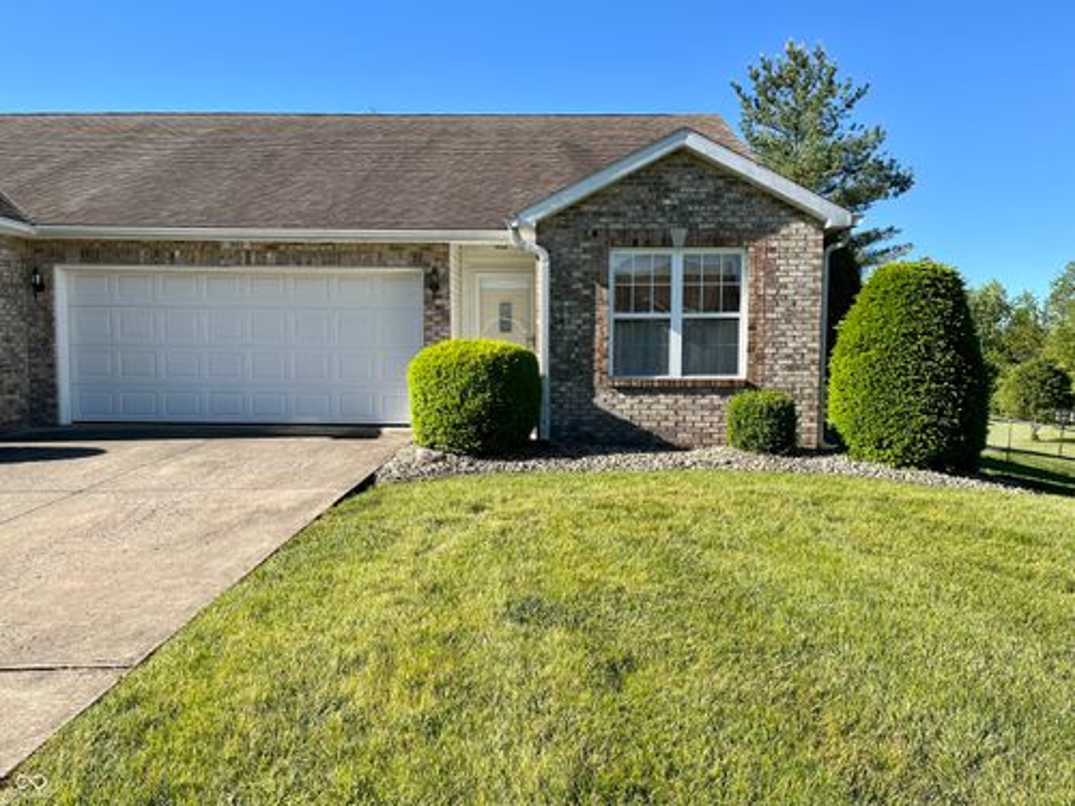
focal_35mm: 26
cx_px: 538
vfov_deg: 53.1
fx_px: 807
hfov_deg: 67.3
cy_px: 403
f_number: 1.6
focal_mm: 5.1
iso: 50
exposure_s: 1/1923
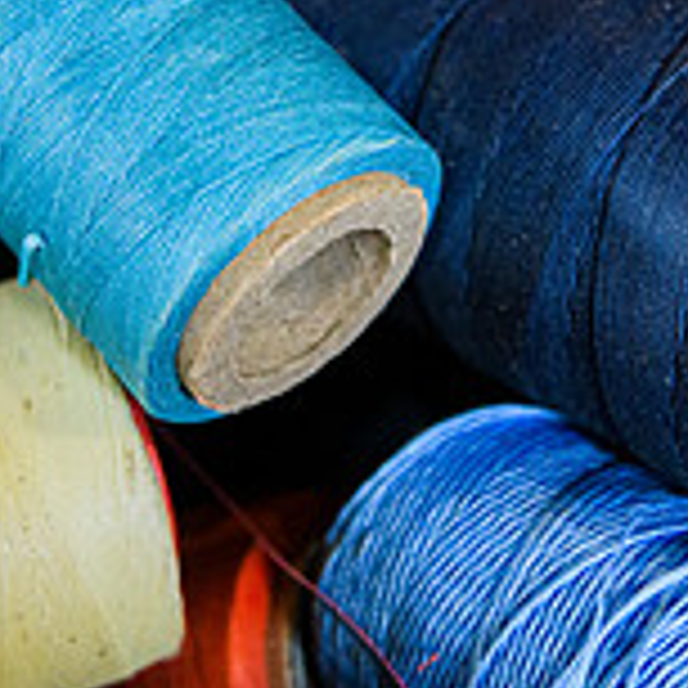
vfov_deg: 15.2
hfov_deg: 15.4
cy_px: 61
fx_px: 2541
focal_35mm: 113
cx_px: 243
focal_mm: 35
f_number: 2.8
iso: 1600
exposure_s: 1/160
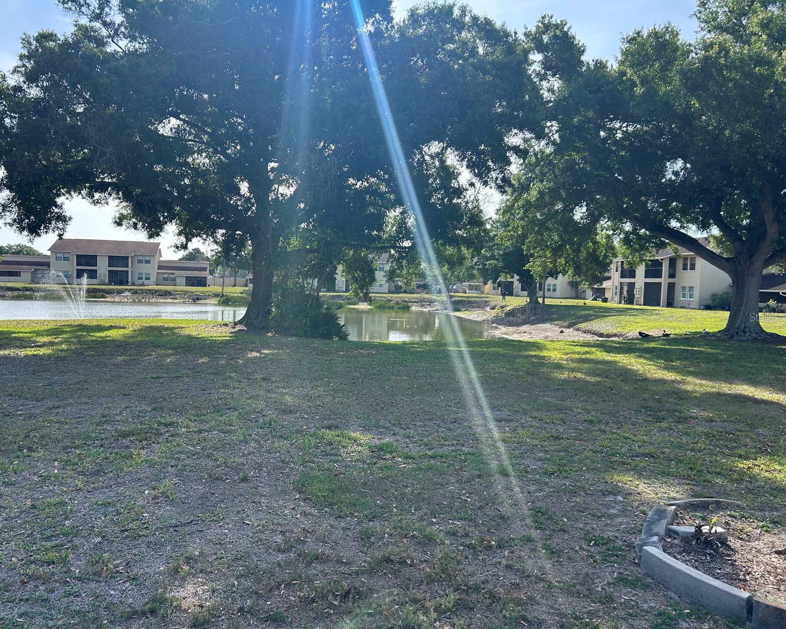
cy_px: 317
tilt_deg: -3.8
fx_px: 651
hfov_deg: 62.2
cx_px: 367
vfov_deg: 51.5
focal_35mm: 28
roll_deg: -2.4
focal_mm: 5.7
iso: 50
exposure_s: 1/2045
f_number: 1.5
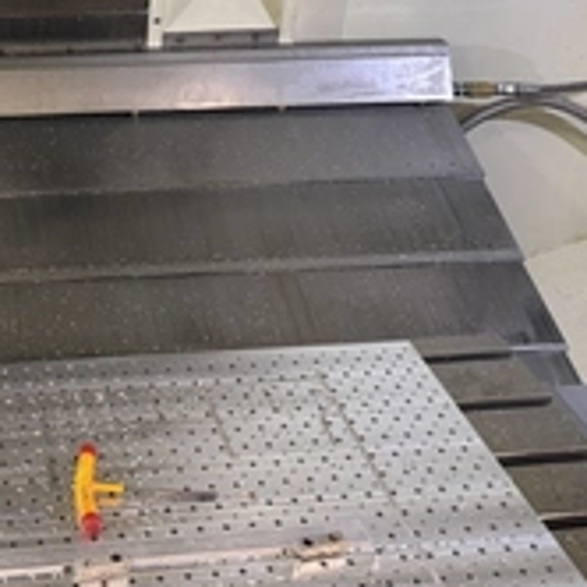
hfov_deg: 31.4
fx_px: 978
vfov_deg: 32.2
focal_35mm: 51
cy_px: 95
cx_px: 32
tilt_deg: -23.6
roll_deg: -0.6
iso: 250
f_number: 1.78
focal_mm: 6.76
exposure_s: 1/60
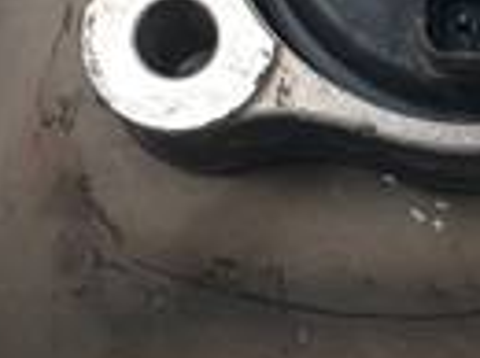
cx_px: 495
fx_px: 1772
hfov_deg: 15.1
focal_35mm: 128
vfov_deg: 11.5
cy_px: 76
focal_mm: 4.3
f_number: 2.4
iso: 50
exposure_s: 1/189
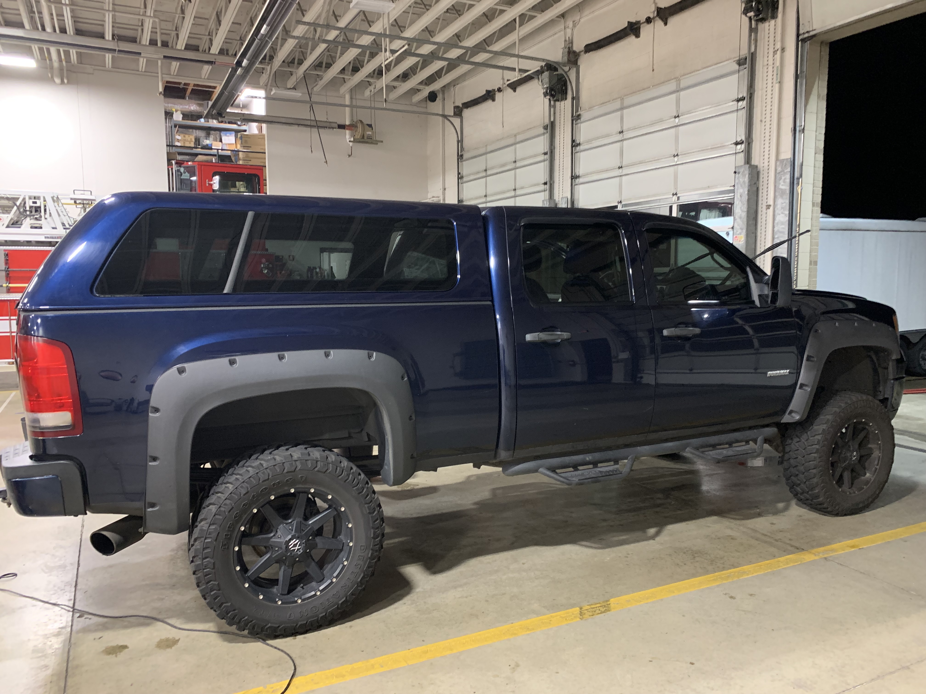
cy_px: 347
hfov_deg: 67.3
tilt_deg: -8.8
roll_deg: +1.0
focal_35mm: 26
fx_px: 696
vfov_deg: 53.1
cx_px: 463
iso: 400
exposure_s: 1/37
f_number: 1.8
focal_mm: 4.25
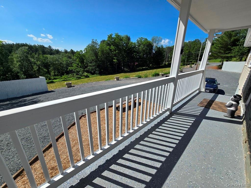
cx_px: 126
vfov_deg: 89.9
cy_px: 94
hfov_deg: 106.2
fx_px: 94
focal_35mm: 13
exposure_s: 1/2558
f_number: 2.2
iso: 50
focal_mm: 2.2
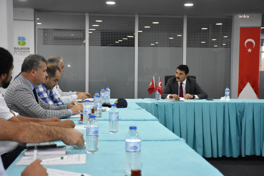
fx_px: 528
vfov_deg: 18.9
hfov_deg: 28.1
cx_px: 132
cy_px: 88
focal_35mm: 72
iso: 1600
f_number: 5.6
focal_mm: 48
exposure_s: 1/80
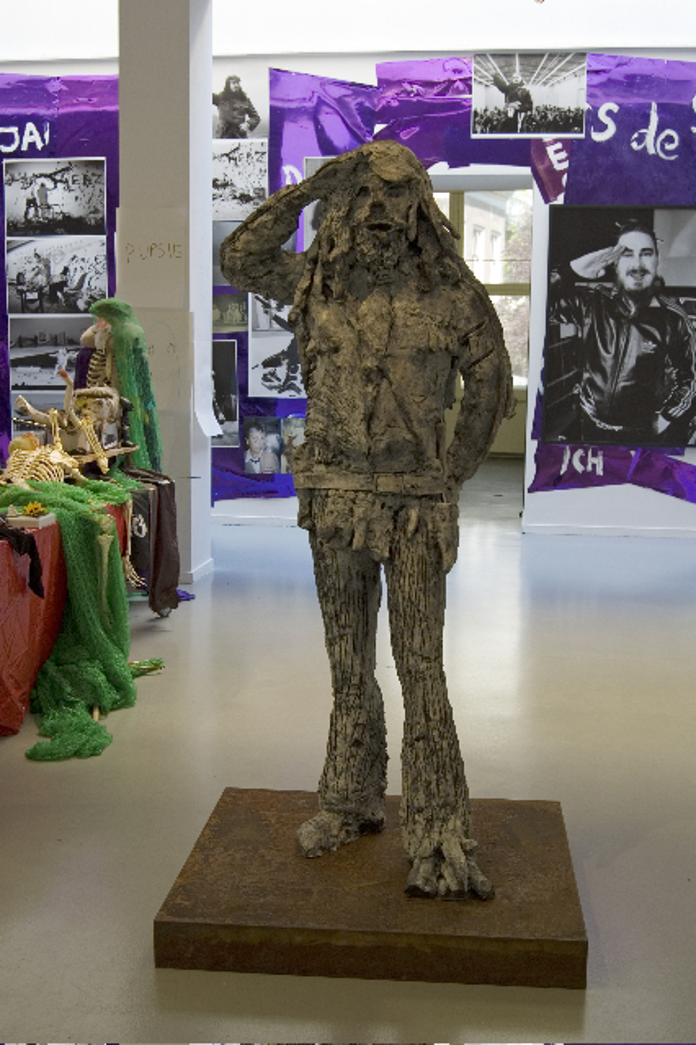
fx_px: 1306
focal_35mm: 45
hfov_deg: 29.8
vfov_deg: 43.6
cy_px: 522
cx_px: 348
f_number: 8
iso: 200
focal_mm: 30
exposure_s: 1/8
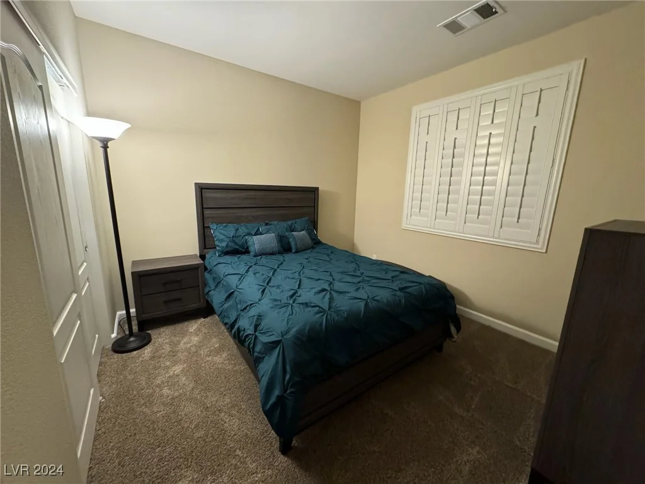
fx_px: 261
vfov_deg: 85.7
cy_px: 242
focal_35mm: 14
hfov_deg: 102.1
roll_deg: -1.4
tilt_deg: -11.9
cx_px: 322
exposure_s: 1/60
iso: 1250
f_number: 2.2
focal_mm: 2.22
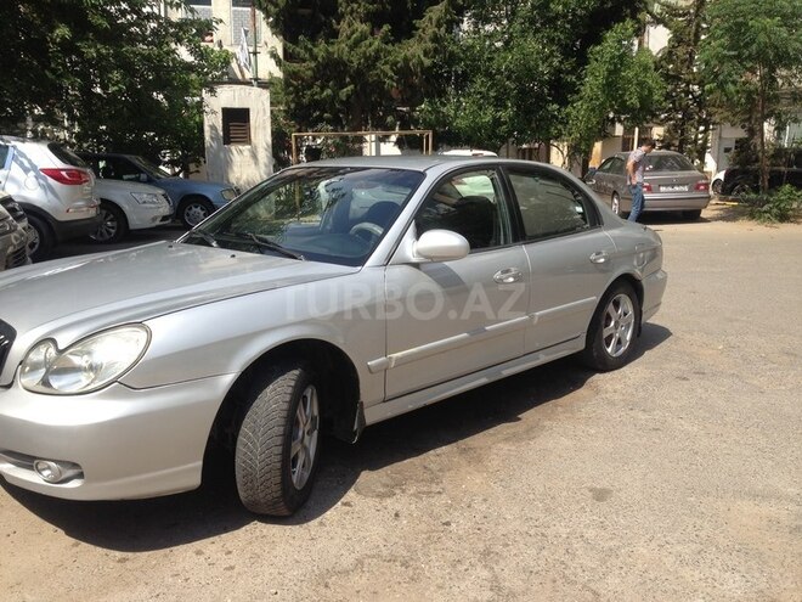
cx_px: 401
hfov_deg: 55.4
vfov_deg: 42.9
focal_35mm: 33
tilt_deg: -10.4
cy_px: 301
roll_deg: +0.4
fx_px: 765
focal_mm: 4.12
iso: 50
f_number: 2.4
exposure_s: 1/1063
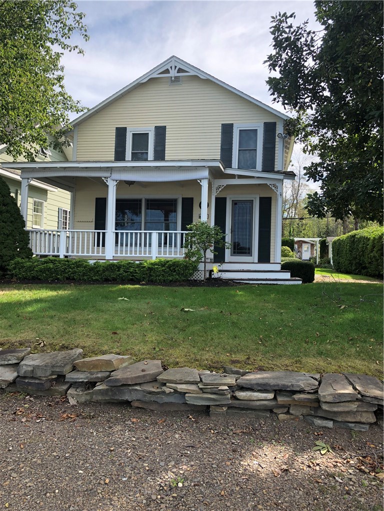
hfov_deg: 49.7
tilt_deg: +1.5
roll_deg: -1.3
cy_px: 256
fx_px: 414
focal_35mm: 28
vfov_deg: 63.4
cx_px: 192
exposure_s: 1/631
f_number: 1.8
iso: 20
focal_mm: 3.99
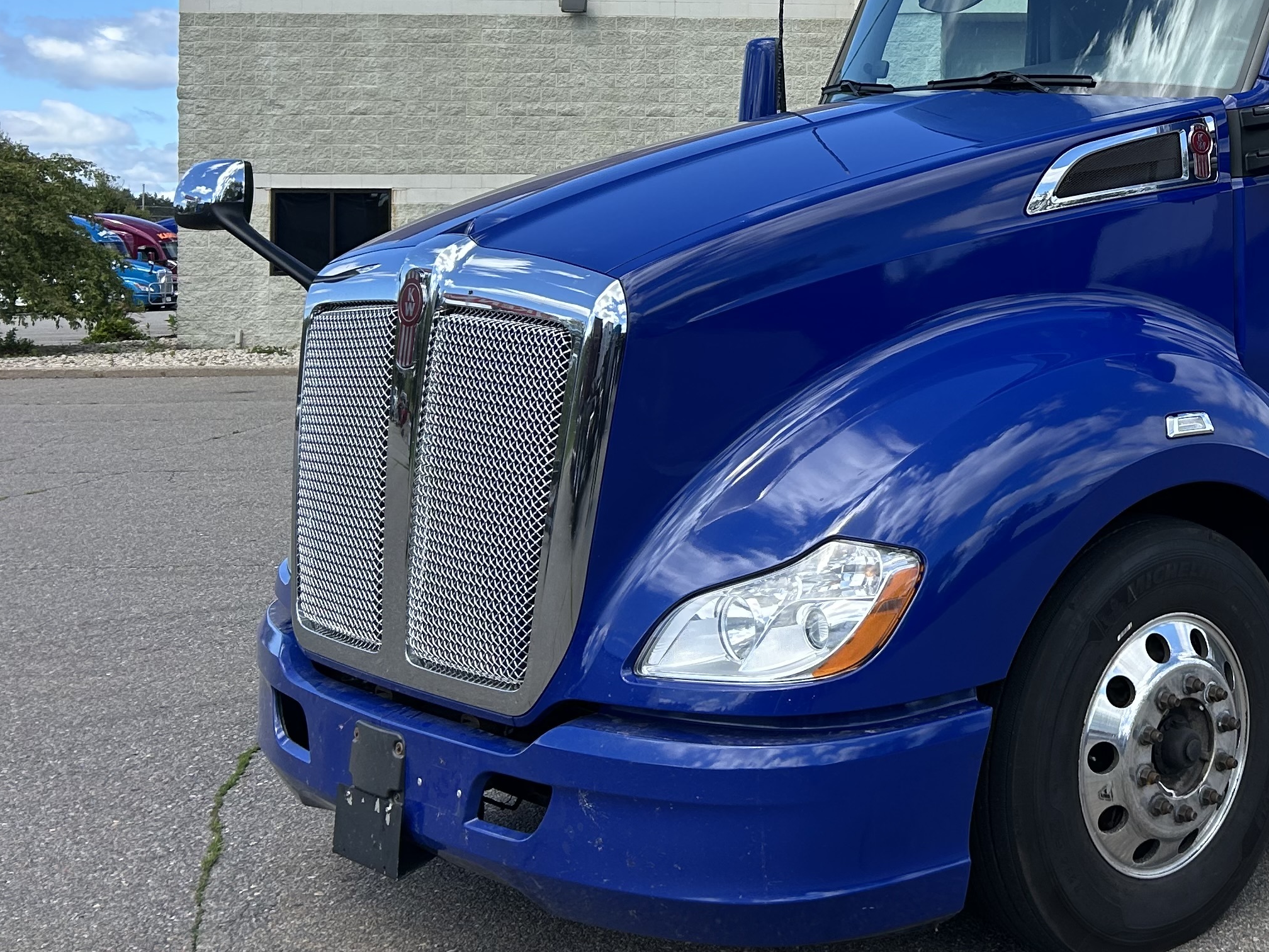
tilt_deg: +1.3
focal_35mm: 52
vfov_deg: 27.5
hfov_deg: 34.1
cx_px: 1222
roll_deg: +1.0
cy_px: 202
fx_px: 1906
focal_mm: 5.7
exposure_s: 1/2045
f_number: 1.5
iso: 50
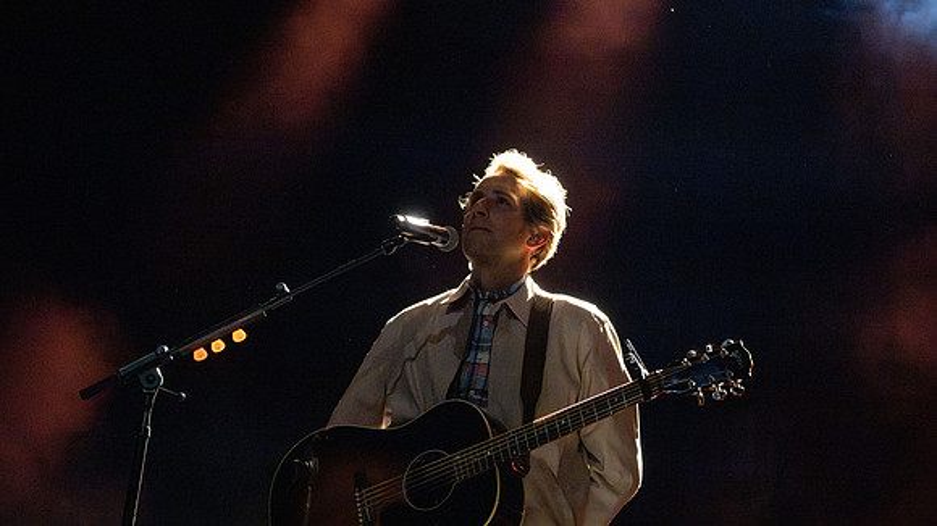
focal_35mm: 79
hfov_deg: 27.0
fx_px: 1953
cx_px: 467
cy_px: 214
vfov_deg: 15.4
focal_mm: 70
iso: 25600
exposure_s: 1/500
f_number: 2.8
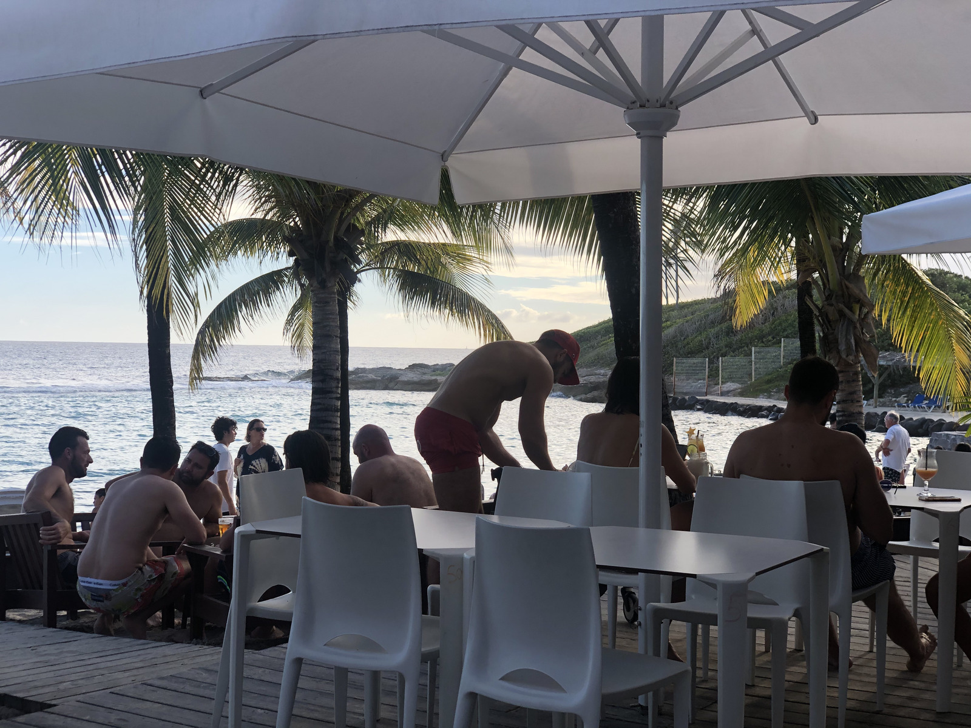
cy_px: 364
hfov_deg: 36.8
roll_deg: -0.5
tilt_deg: -0.3
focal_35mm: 52
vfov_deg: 28.0
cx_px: 486
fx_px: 1459
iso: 16
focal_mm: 6
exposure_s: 1/453
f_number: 2.4
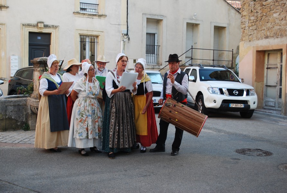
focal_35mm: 45
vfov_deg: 30.0
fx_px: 360
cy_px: 96
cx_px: 144
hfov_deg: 43.5
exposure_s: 1/80
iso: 200
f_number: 4.8
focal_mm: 30
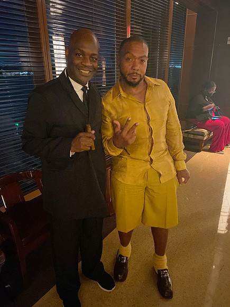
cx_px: 115
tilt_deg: -19.8
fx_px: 230
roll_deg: +0.6
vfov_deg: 67.3
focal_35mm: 26
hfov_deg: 53.1
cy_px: 154
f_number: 1.8
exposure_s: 1/15
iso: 3200
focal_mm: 4.25
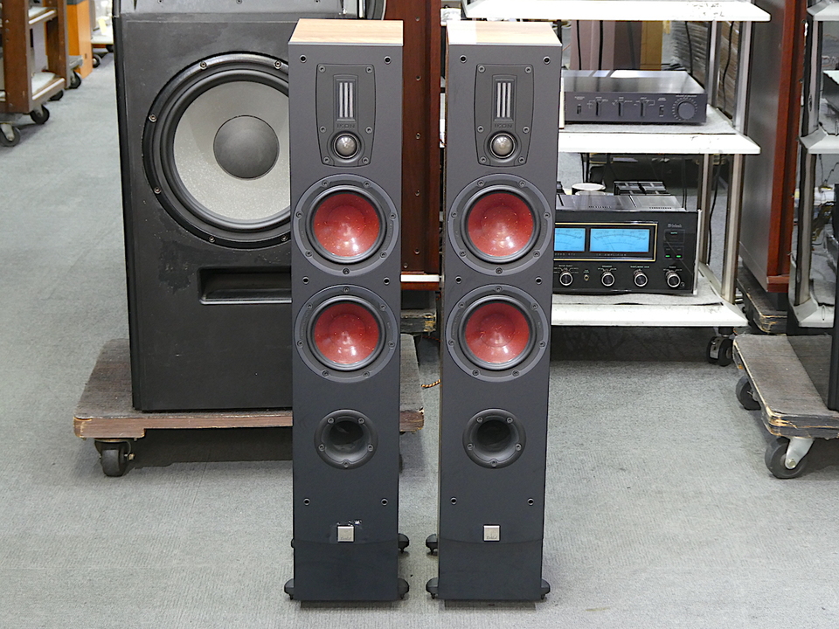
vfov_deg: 22.6
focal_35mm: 65
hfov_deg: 29.8
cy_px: 314
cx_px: 420
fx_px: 1575
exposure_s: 1/2.5
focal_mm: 11.7
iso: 200
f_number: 4.4
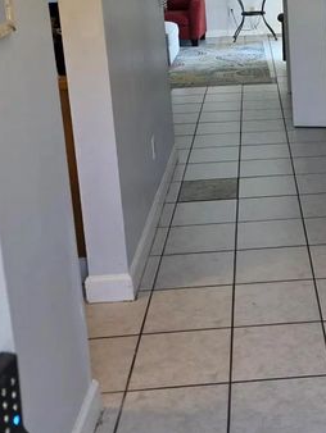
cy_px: 94
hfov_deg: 24.4
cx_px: 308
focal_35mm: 58
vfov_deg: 32.4
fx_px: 727
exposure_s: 1/120
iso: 160
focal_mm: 6.3
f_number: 1.7
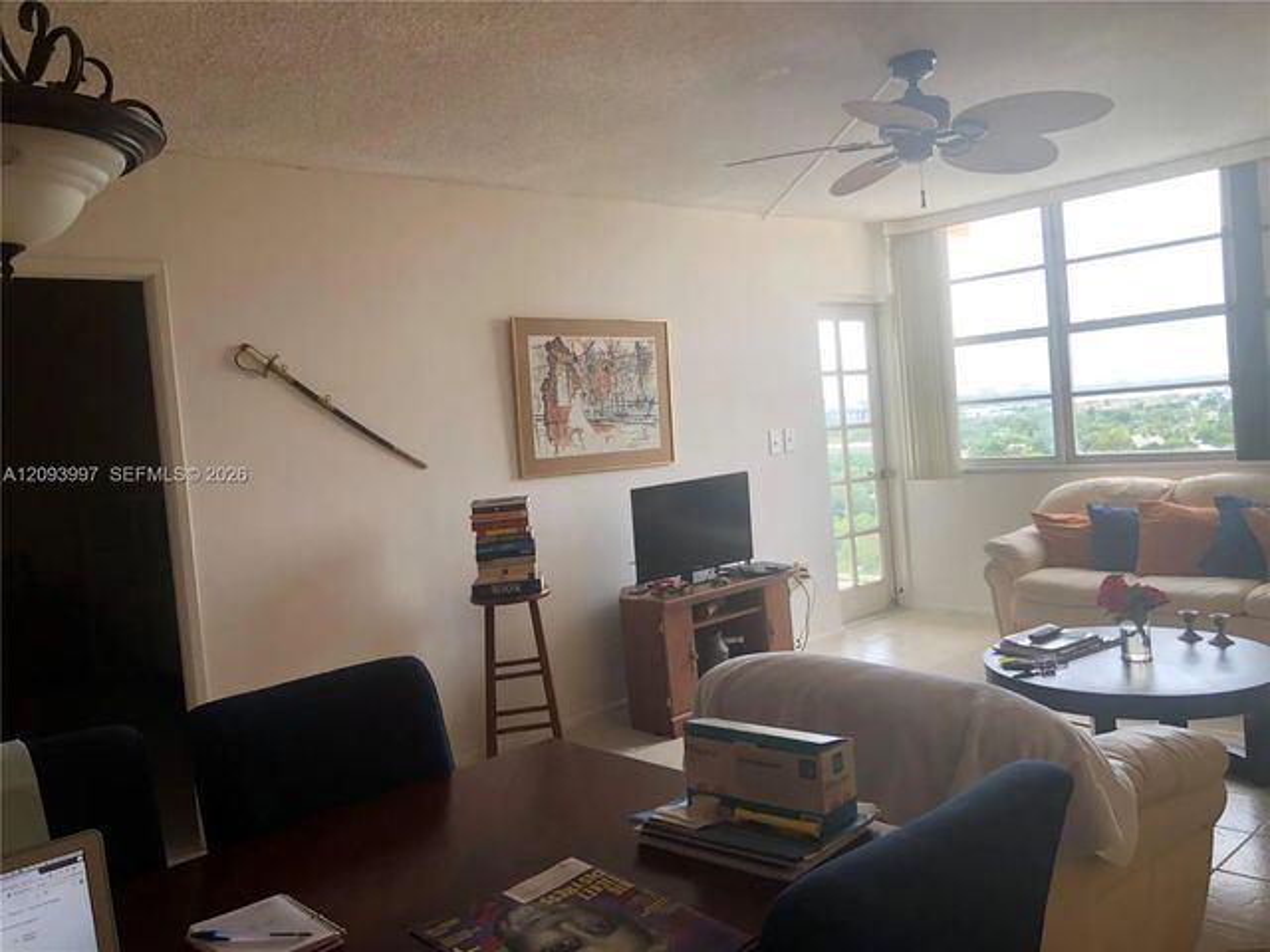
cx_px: 635
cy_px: 476
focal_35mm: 28
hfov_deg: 63.4
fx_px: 1027
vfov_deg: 49.7
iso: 25
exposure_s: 1/120
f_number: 1.8
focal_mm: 3.99
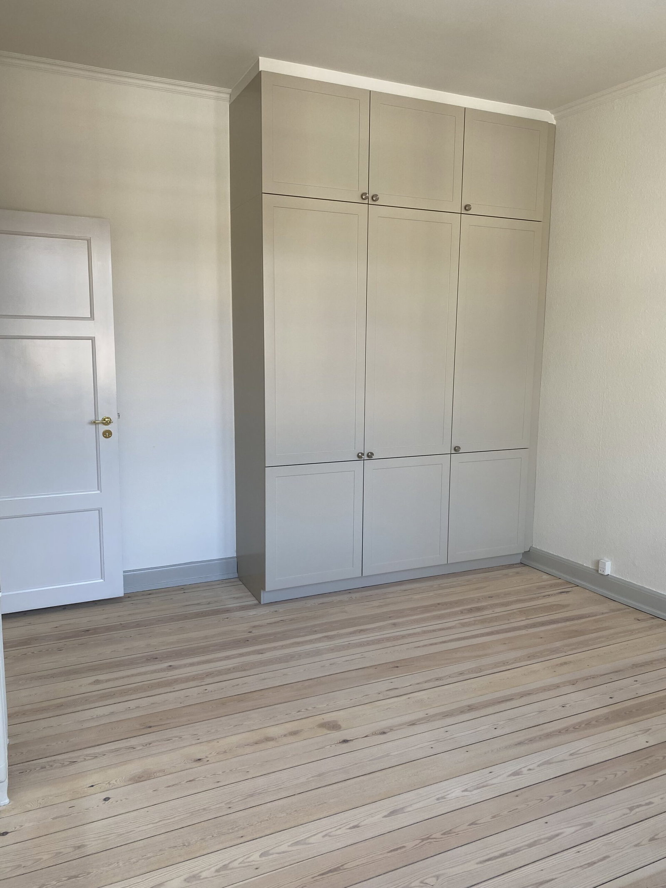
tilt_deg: -9.7
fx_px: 667
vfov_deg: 67.3
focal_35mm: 26
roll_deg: -0.9
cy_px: 444
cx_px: 333
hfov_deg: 53.1
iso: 64
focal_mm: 4.25
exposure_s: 1/121
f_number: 1.8
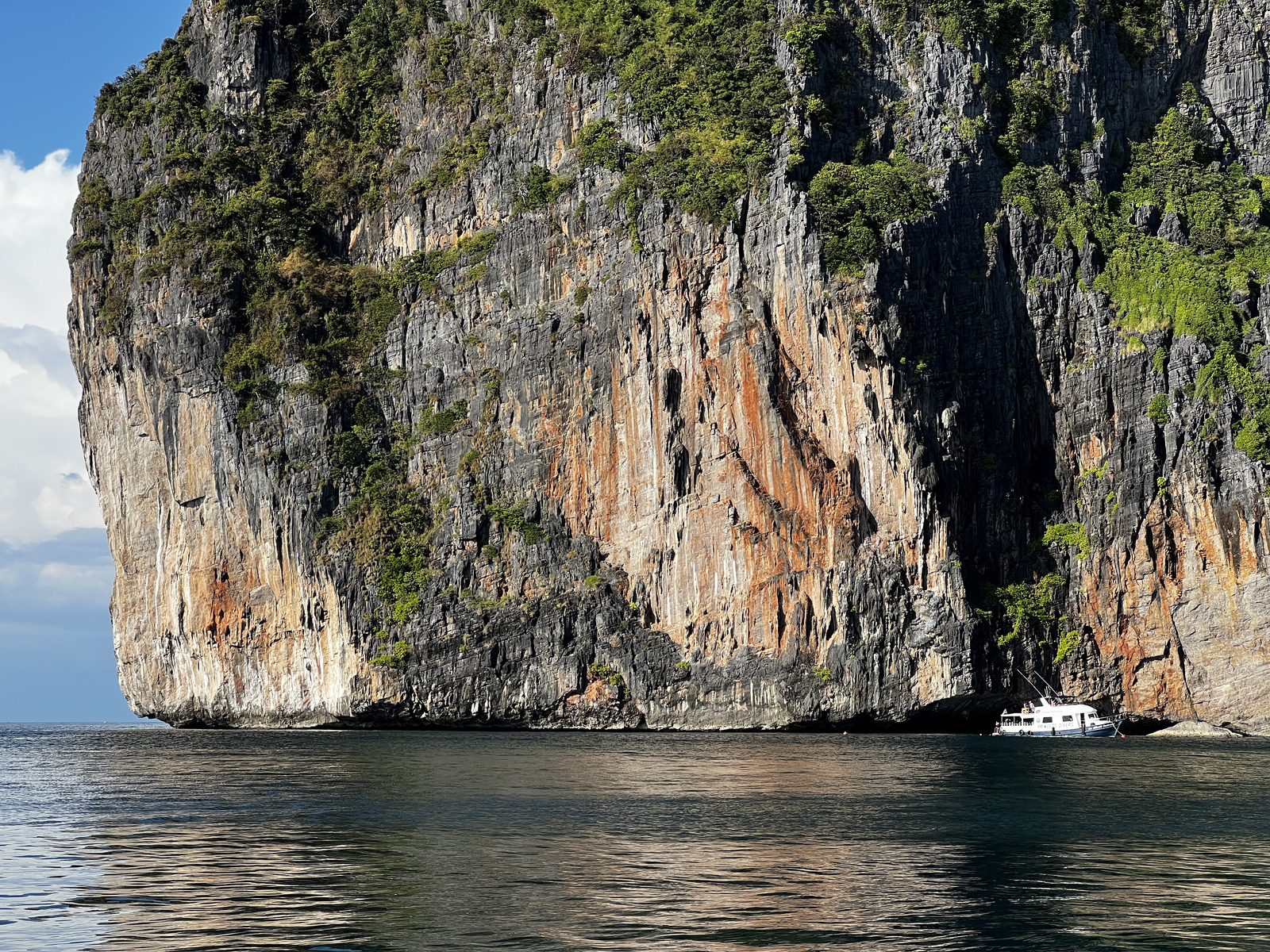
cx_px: 635
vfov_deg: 19.1
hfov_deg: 25.3
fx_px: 2825
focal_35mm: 77
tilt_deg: +5.1
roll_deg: +0.1
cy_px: 476
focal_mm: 9
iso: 32
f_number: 2.8
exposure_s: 1/633
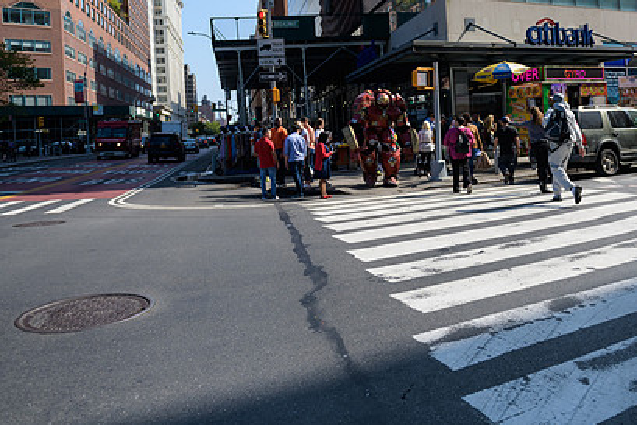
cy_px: 127
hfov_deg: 55.4
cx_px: 377
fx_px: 602
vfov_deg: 38.3
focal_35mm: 34
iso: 200
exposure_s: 1/2500
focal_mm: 24
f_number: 3.2
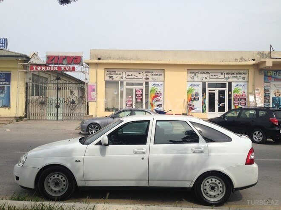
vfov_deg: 42.9
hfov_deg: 55.4
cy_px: 105
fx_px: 268
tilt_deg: +0.0
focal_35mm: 33
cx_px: 140
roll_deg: -0.9
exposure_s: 1/2262
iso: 50
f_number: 2.4
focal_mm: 4.12
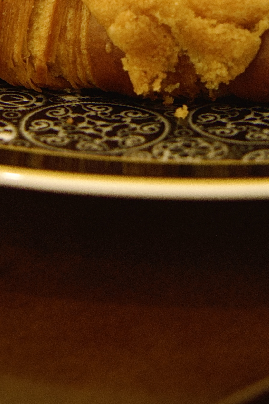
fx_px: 3050
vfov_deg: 7.4
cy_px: -220
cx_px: 181
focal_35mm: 272
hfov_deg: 5.0
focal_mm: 77
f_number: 5
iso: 400
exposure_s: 1/80
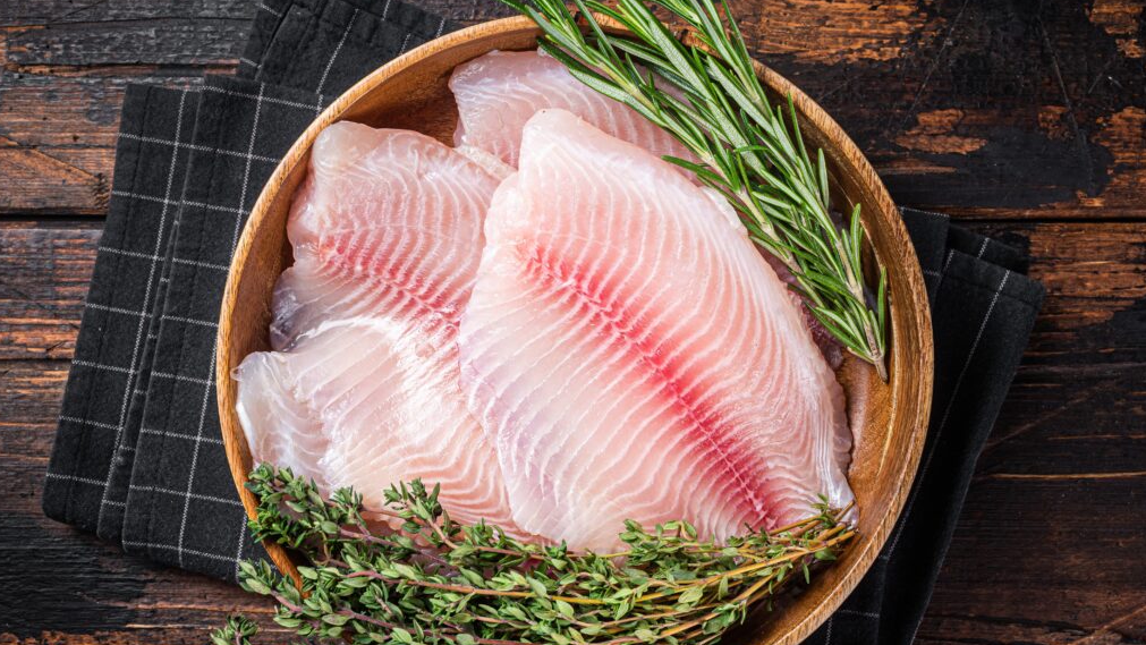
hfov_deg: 39.2
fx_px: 1611
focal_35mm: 53
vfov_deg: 22.6
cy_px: 353
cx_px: 570
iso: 200
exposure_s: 1/160
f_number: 10
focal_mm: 50
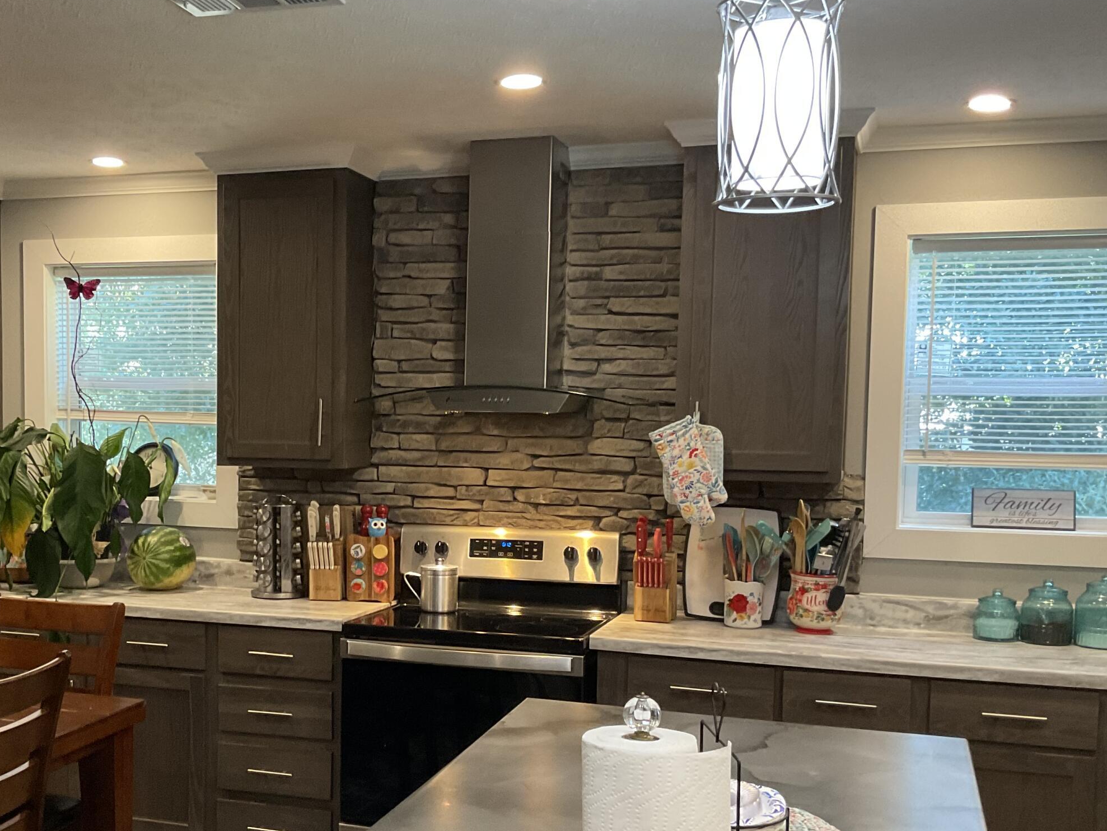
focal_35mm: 44
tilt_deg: -4.9
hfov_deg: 42.2
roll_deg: +0.5
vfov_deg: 32.7
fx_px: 1407
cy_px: 514
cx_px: 343
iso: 160
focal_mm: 3
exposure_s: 1/60
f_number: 1.8
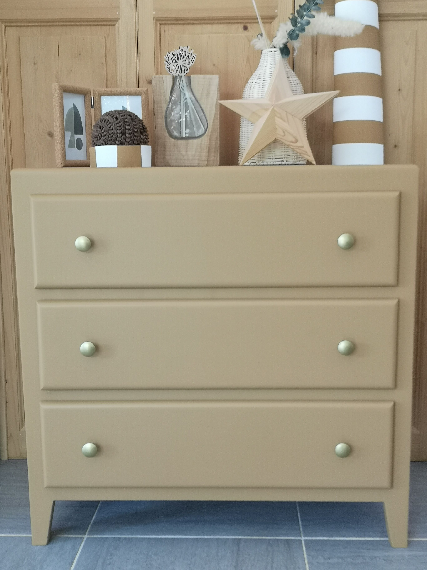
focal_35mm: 44
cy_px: 285
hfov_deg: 32.9
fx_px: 724
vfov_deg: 42.9
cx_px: 214
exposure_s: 1/50
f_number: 1.8
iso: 64
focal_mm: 5.58
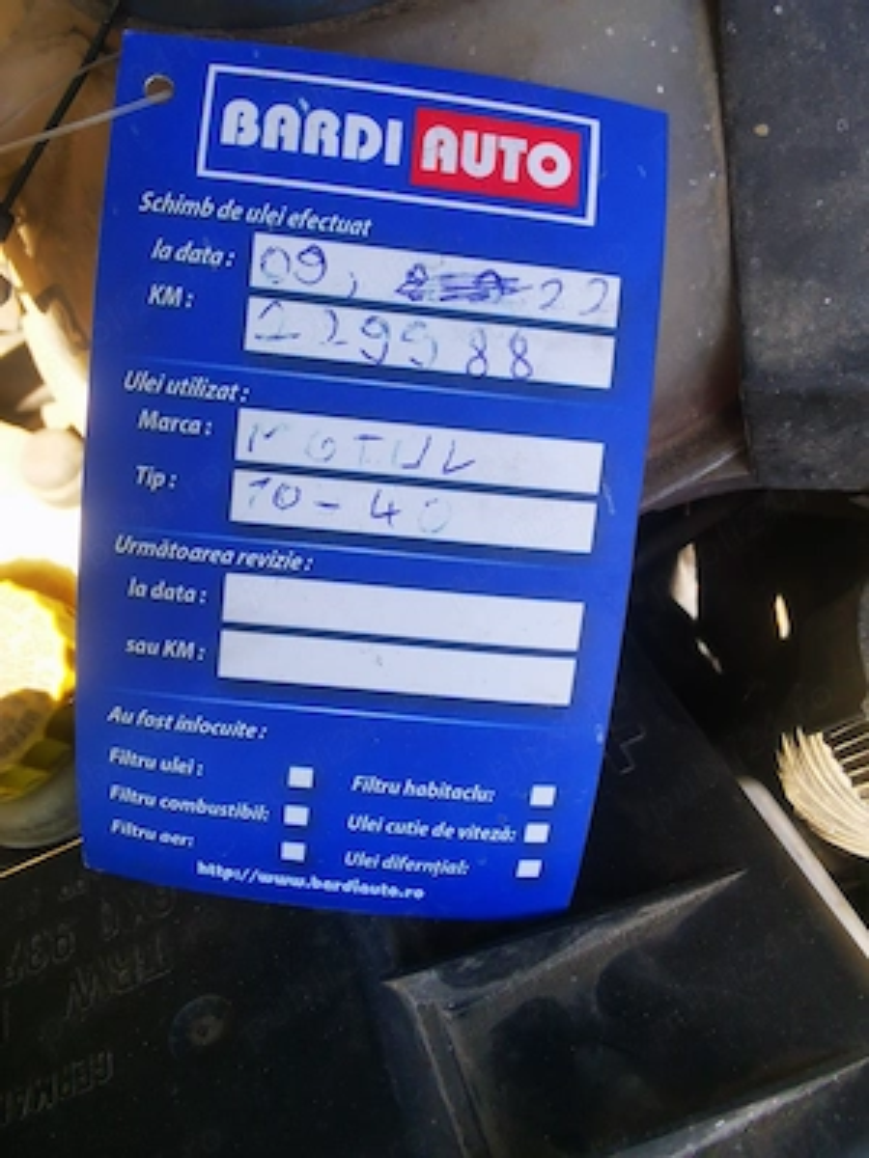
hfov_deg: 53.1
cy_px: 579
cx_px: 434
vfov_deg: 67.3
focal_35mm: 26
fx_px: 870
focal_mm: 2.26
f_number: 2.2
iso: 50
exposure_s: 1/179
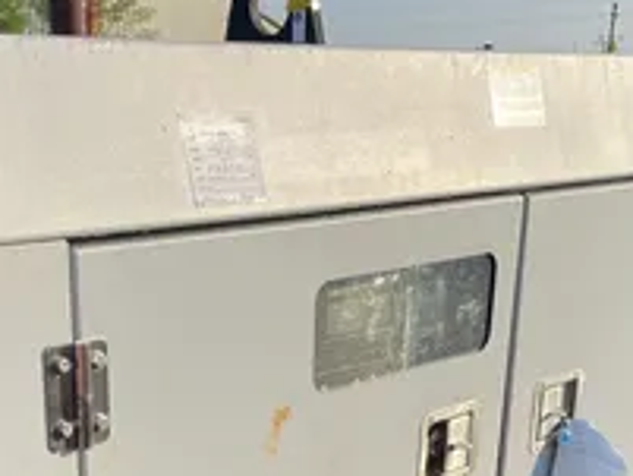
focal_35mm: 71
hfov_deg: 27.3
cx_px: 242
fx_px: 1299
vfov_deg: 19.0
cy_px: 641
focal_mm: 4.2
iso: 32
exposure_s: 1/1770
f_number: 1.6
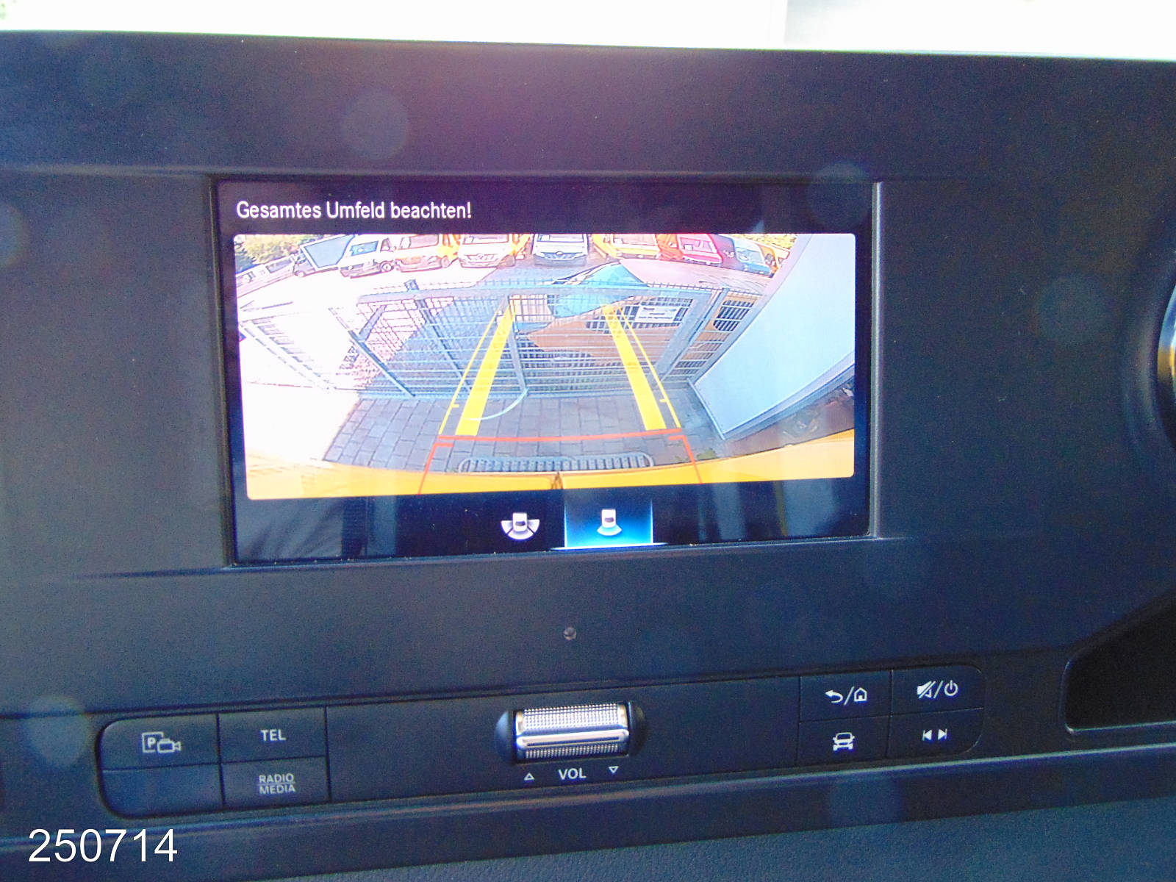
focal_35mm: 25
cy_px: 441
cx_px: 588
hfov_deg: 69.4
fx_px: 849
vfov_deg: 54.9
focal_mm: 4.5
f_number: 3
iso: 500
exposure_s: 1/40
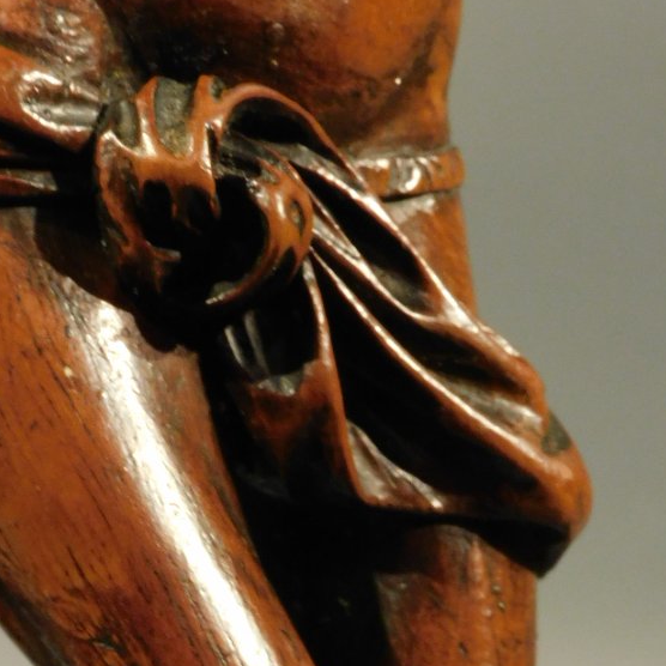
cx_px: 149
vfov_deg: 16.5
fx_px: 2286
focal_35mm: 105
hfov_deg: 16.5
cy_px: 477
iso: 400
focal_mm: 9.9
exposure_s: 1/25
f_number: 4
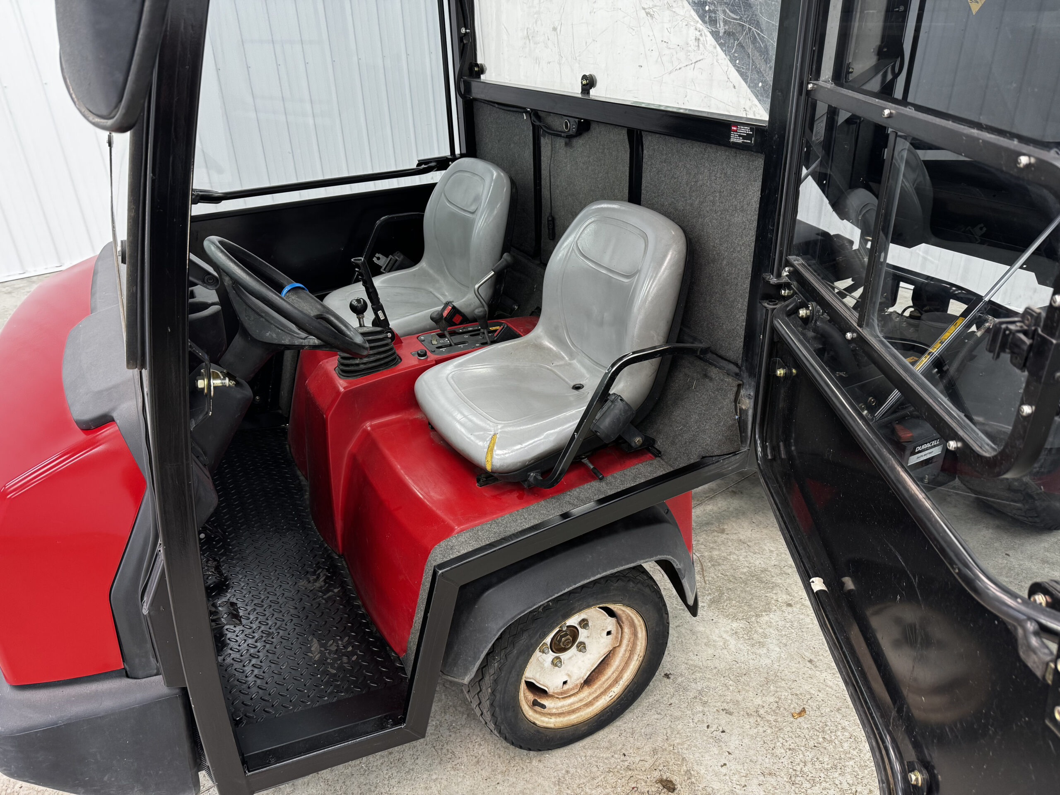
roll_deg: +2.5
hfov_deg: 71.6
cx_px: 530
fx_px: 735
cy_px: 398
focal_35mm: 24
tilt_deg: -28.2
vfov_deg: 56.8
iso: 160
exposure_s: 1/60
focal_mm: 6.76
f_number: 1.78
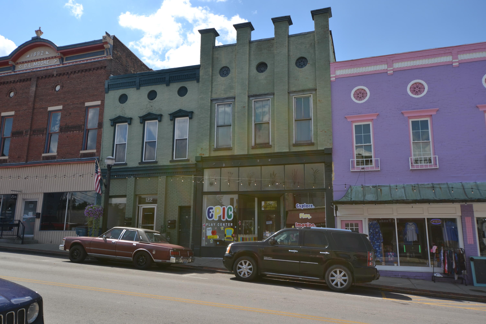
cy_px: 162
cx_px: 243
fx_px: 364
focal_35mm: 27
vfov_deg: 47.9
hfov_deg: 67.4
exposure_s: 1/250
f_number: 8
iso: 100
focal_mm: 18
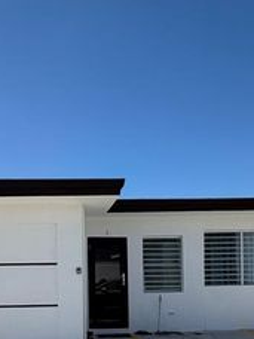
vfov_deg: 43.3
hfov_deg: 34.7
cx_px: 80
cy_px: 279
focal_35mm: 41
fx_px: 401
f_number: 2.2
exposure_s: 1/1211
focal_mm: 2.22
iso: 20
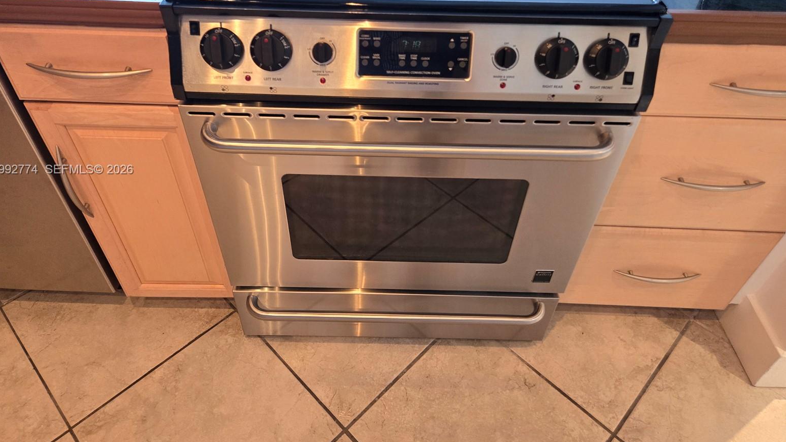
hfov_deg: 71.9
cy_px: 170
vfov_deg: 44.1
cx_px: 382
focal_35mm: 26
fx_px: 542
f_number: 1.8
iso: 500
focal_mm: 5.4
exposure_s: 1/120
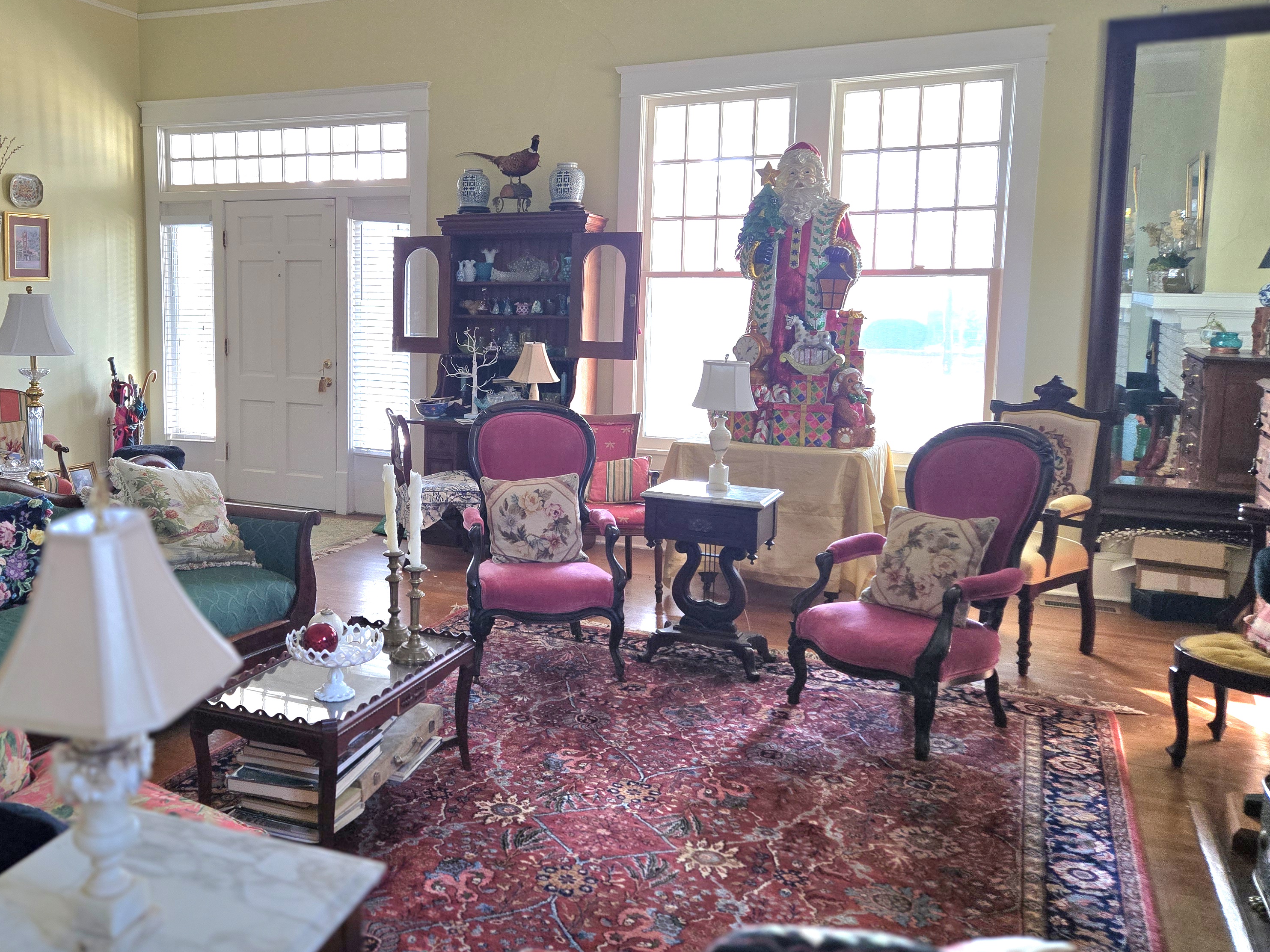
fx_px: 1137
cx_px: 435
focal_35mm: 31
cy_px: 405
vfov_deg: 45.3
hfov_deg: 57.2
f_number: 1.8
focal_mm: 5.4
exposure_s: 1/120
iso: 200
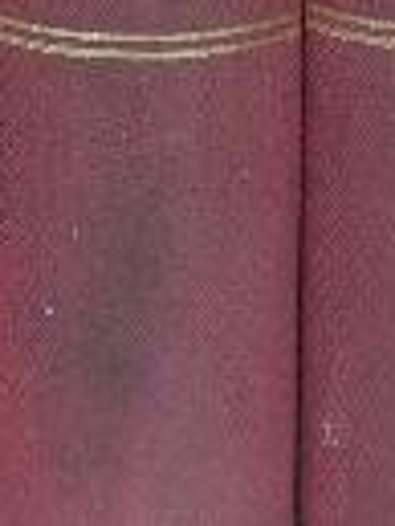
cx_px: -73
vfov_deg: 10.7
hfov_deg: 9.0
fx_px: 2491
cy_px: -632
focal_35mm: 164
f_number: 4.5
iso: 400
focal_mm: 5.9
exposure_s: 1/8
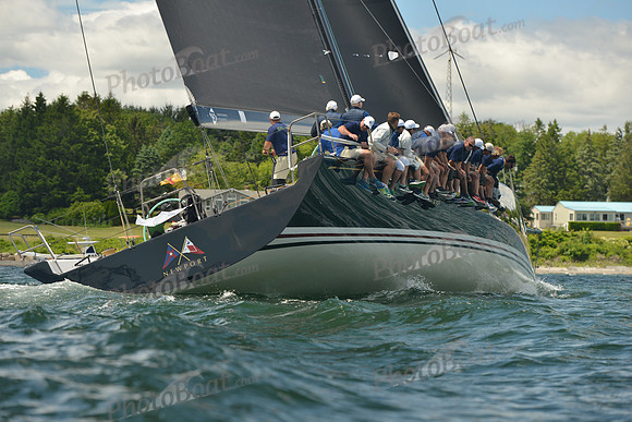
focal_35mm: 135
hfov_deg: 15.2
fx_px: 2370
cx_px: 316
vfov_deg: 10.2
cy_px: 211
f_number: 4.5
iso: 400
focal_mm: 135
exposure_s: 1/800
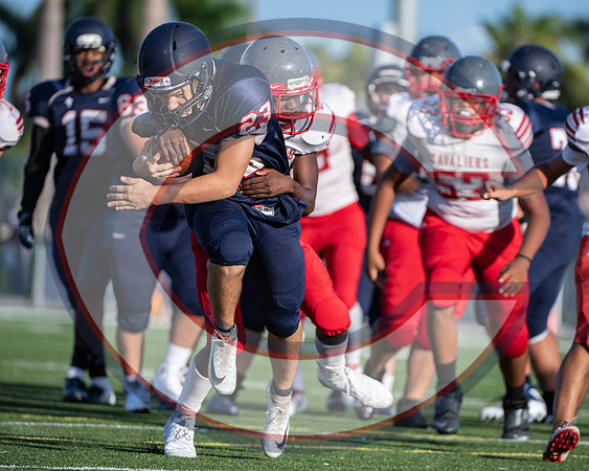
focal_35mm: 330
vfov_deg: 4.7
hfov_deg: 5.9
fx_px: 5757
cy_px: 229
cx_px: 331
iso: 100
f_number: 4
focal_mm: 260
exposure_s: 1/1000
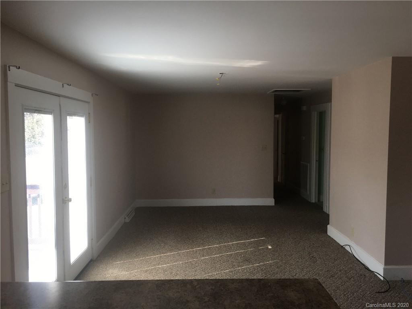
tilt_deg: -3.4
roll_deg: +0.0
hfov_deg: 61.7
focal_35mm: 29
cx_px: 206
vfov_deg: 48.2
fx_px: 345
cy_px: 154
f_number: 2.2
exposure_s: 1/60
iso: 32
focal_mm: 4.15
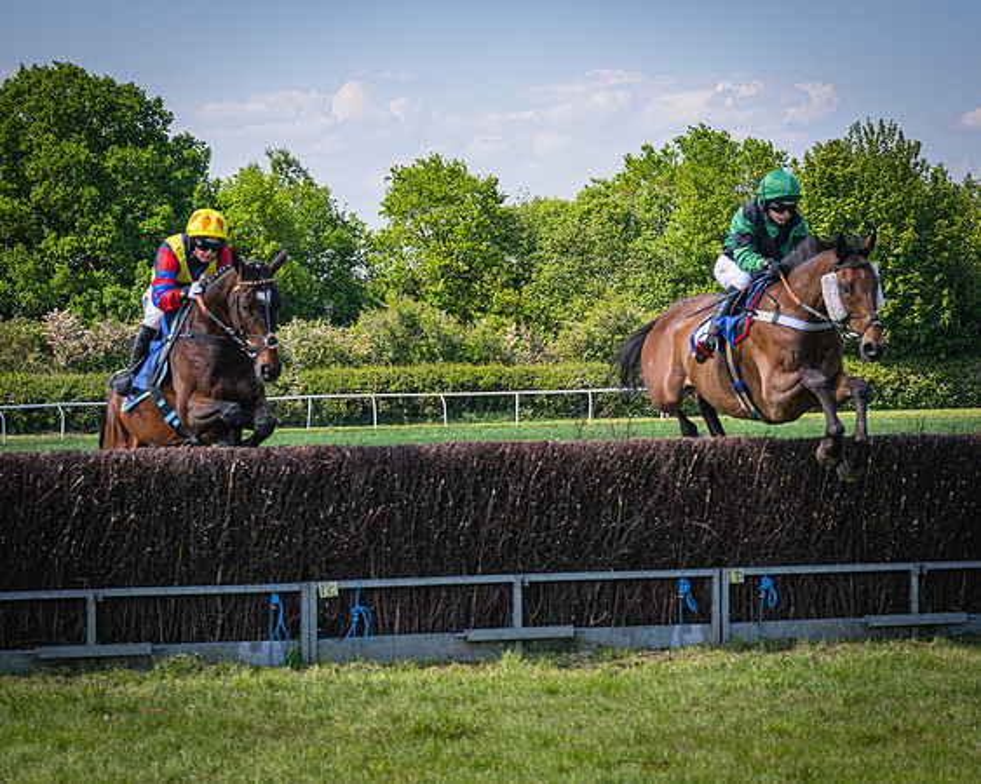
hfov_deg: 13.5
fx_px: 4131
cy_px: 391
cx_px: 446
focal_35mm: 142
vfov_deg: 10.8
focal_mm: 82
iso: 400
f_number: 5
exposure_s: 1/2000
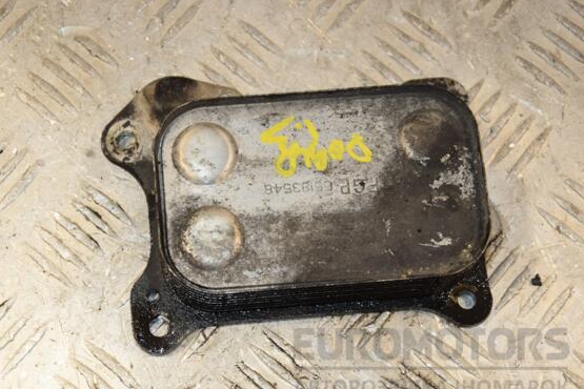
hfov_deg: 21.7
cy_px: 204
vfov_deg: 14.6
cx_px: 274
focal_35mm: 94
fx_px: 1525
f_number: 7.1
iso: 800
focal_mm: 58
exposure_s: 1/200
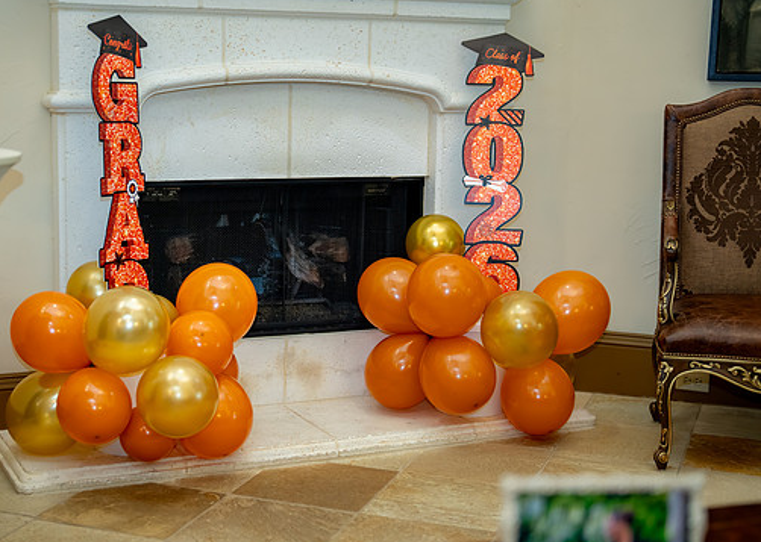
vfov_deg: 22.9
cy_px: 278
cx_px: 330
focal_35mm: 62
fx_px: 1339
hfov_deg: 31.7
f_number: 1.2
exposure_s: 1/400
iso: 1000
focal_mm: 50
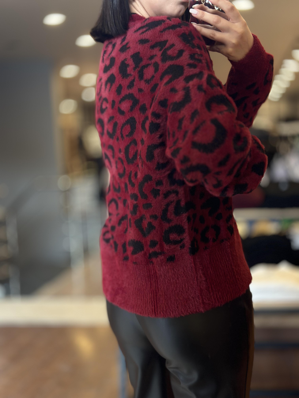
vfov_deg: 39.7
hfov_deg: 30.3
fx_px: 553
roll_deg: +6.0
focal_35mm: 48
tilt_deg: -36.7
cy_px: 199
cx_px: 150
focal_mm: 6.86
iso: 125
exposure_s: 1/86
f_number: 1.78
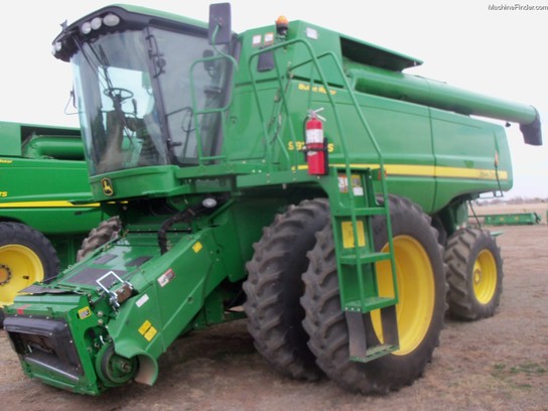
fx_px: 554
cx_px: 274
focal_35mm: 35
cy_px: 206
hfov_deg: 52.6
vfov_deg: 40.7
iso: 80
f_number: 3
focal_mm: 6.3
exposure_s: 1/400
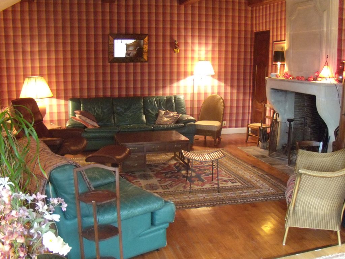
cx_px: 172
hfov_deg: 51.4
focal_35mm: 36
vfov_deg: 39.7
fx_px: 359
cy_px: 130
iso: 640
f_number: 3.6
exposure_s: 1/8
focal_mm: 6.4
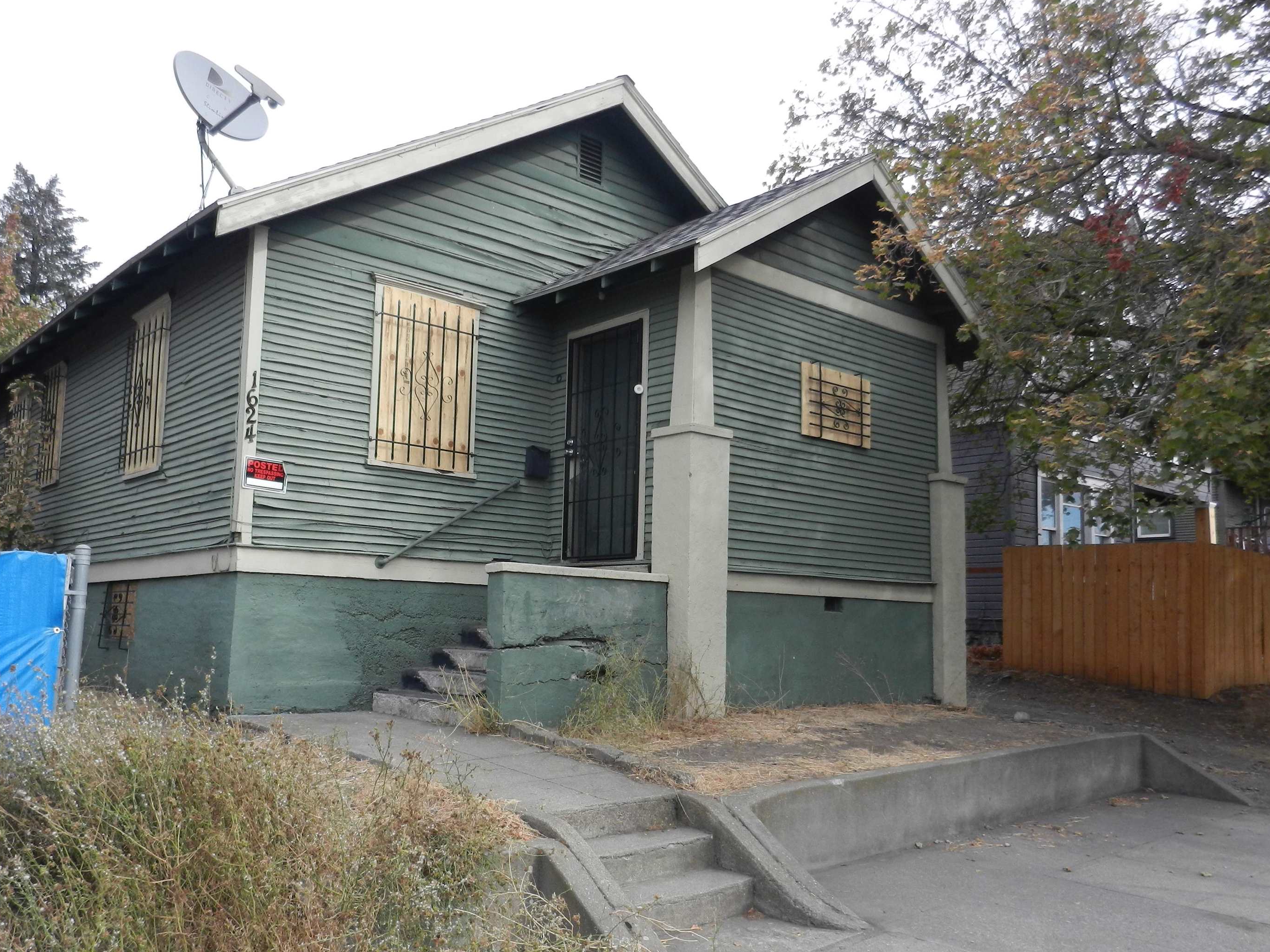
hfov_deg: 63.4
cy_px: 523
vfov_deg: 49.7
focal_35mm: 28
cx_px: 594
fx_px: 1027
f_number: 3.5
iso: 160
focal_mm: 4.5
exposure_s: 1/640
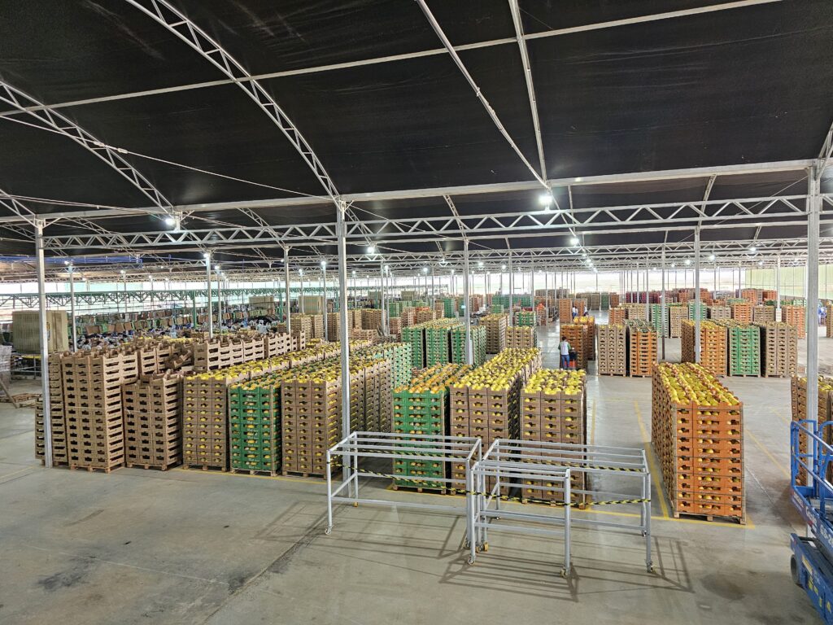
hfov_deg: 73.9
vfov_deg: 58.9
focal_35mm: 23
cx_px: 416
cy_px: 312
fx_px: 553
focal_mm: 6.3
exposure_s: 1/240
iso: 640
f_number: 1.7
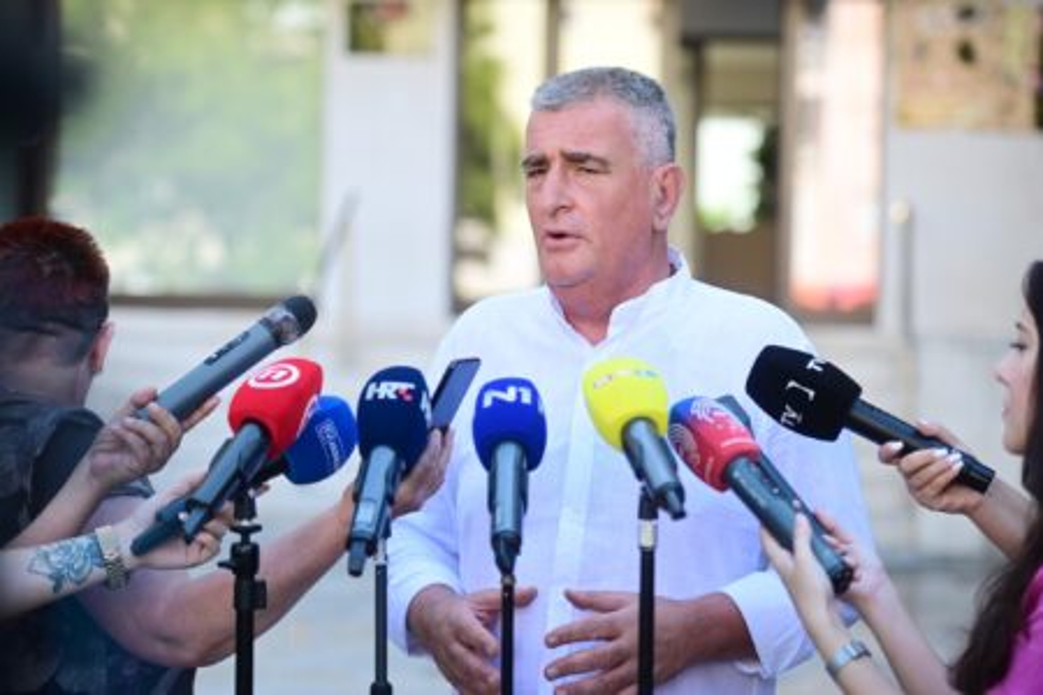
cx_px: 522
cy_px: 348
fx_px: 2839
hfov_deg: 20.8
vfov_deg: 14.0
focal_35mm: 98
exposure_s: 1/640
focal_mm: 98
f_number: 2.8
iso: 400
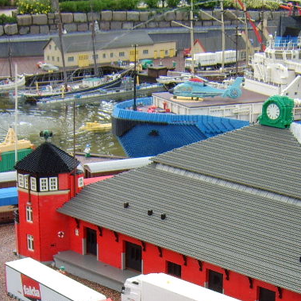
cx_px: 186
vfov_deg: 22.6
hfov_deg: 23.3
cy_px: 293
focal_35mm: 74
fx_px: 728
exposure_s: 1/136
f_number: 4
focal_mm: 8.13
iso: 50
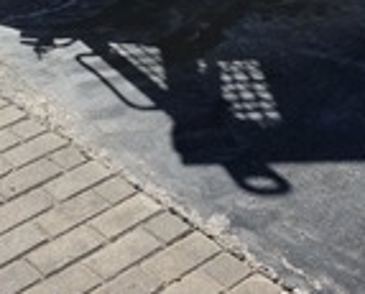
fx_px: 931
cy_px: -207
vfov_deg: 15.7
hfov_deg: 22.0
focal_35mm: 86
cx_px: 98
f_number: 1.7
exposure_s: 1/5608
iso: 80
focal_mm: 6.3
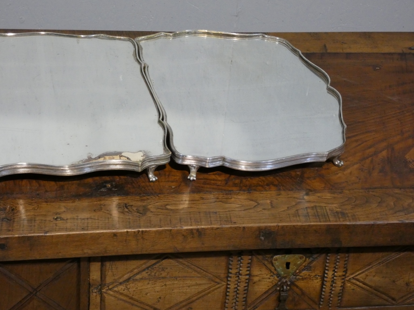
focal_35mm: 90
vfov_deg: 16.4
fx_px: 1076
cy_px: 155
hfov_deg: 21.8
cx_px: 207
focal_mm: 16
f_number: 4.7
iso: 800
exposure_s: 1/80
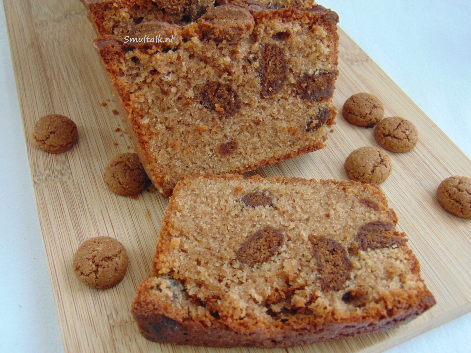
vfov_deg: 40.7
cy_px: 176
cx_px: 236
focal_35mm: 35
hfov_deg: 52.6
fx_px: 476
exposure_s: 1/15
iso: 400
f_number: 3.2
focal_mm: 6.3
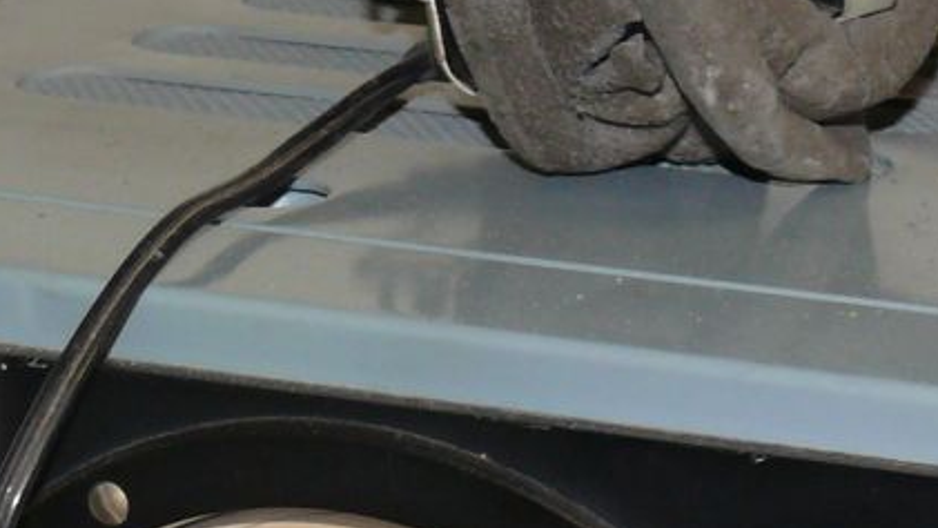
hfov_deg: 9.8
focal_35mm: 217
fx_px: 5398
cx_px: 1094
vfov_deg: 5.5
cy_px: 907
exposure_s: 1/30
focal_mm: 9.7
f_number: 3.2
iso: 100
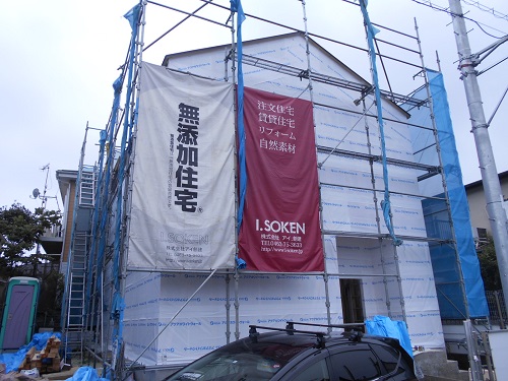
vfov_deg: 53.1
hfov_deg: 67.3
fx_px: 382
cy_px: 190
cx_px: 254
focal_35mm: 26
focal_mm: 4.6
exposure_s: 1/640
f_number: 3.2
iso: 80
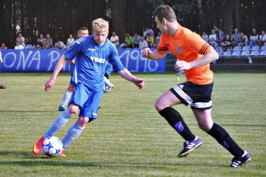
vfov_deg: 7.6
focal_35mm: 180
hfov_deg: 11.4
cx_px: 133
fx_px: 1330
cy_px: 88
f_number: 4.8
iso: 200
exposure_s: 1/800
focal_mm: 120
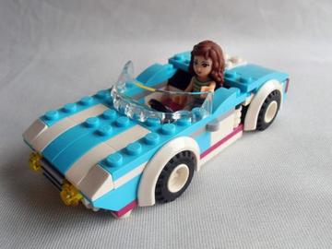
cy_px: 124
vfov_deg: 38.7
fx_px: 355
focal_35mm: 37
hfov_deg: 50.1
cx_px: 166
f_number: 3.9
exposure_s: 1/40
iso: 100
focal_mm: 6.61
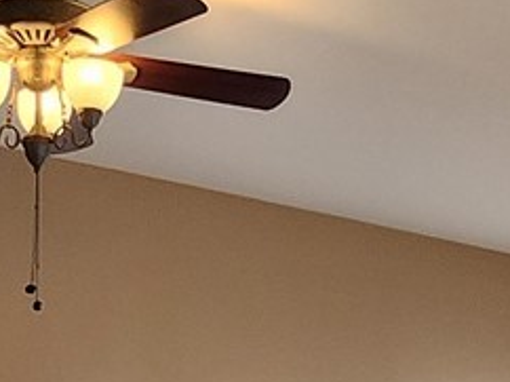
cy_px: 479
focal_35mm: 86
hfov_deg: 22.7
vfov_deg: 16.3
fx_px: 1266
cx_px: 162
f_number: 2.2
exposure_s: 1/60
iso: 80
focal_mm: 1.74
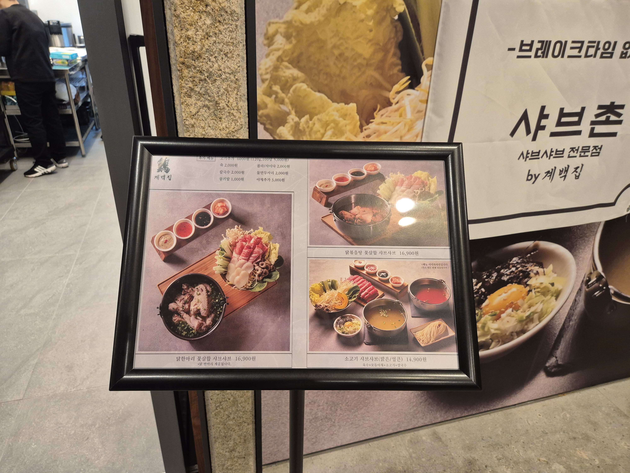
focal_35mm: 23
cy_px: 236
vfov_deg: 58.9
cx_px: 315
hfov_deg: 73.9
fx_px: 419
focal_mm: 5.4
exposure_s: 1/120
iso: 400
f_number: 1.8
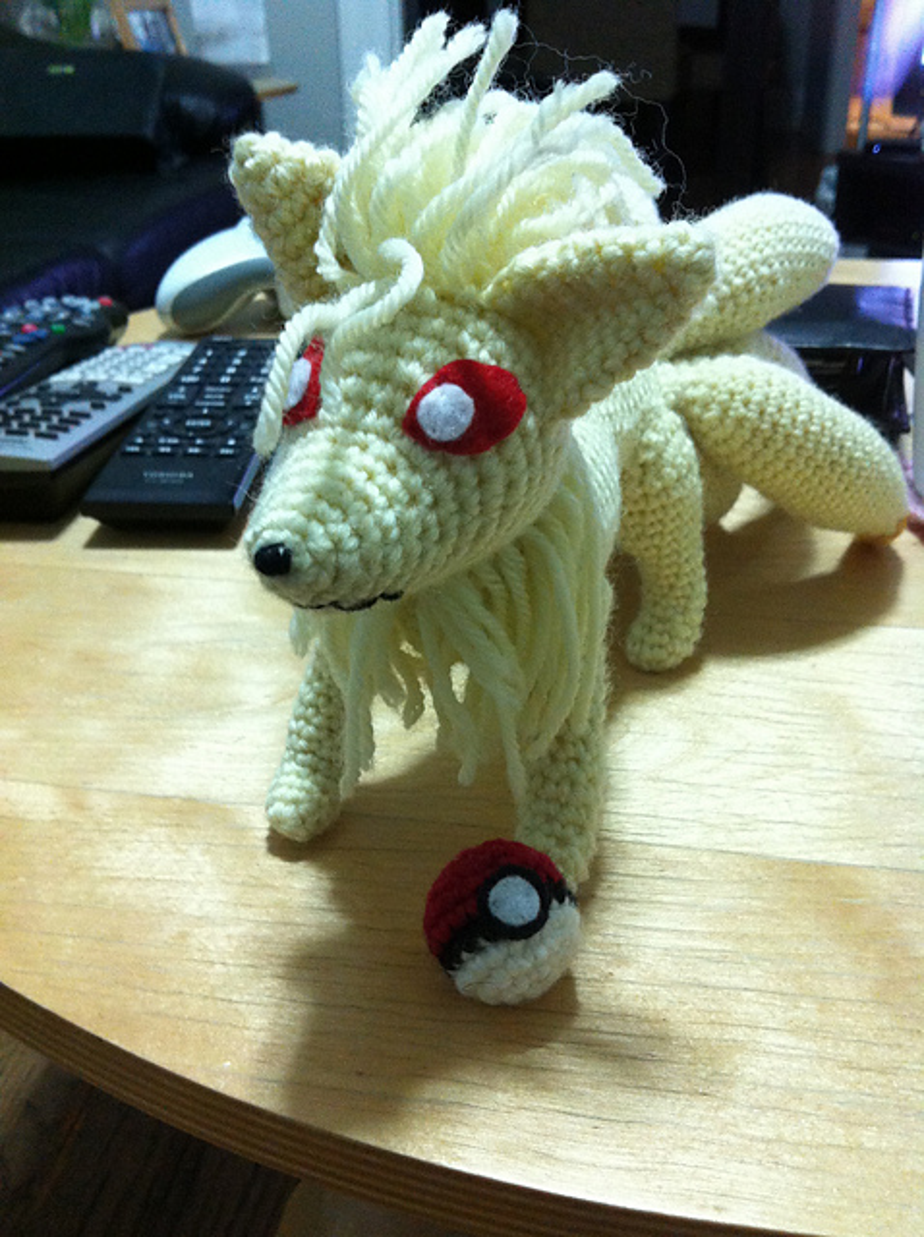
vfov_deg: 52.7
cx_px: 462
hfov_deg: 40.6
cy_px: 618
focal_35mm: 35
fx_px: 1249
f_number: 2.8
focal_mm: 3.85
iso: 320
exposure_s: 1/15
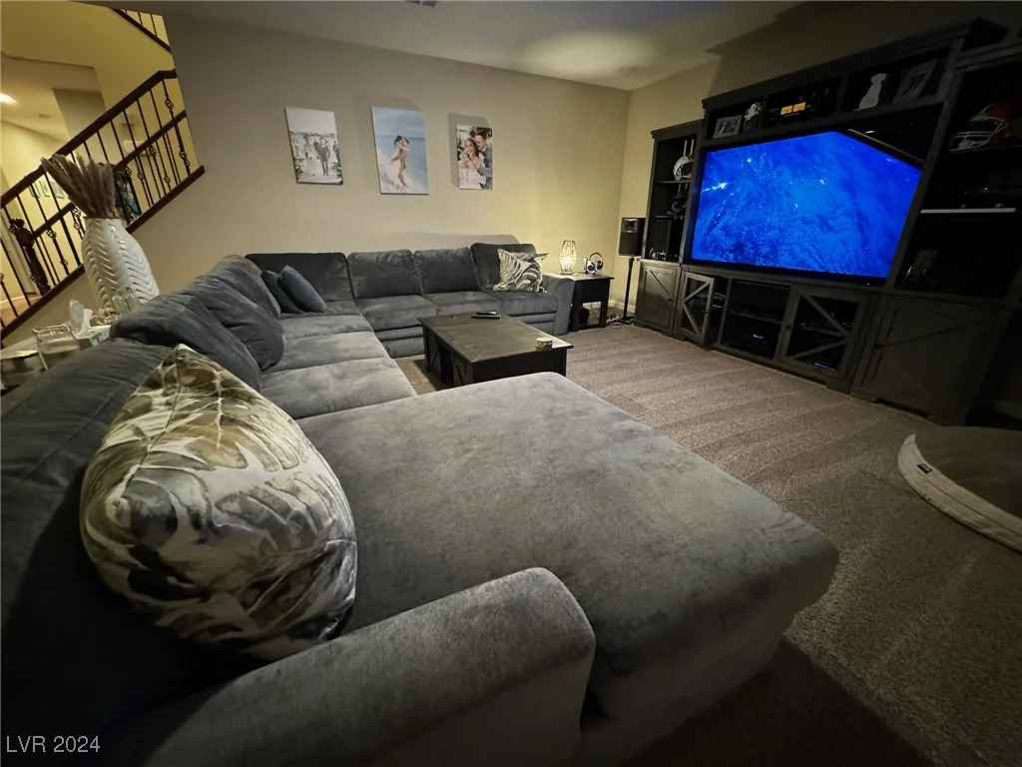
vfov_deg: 85.7
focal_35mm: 14
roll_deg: +0.1
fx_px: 413
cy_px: 384
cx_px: 511
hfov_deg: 102.1
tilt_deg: -22.6
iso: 1250
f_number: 2.2
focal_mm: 2.22
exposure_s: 1/40
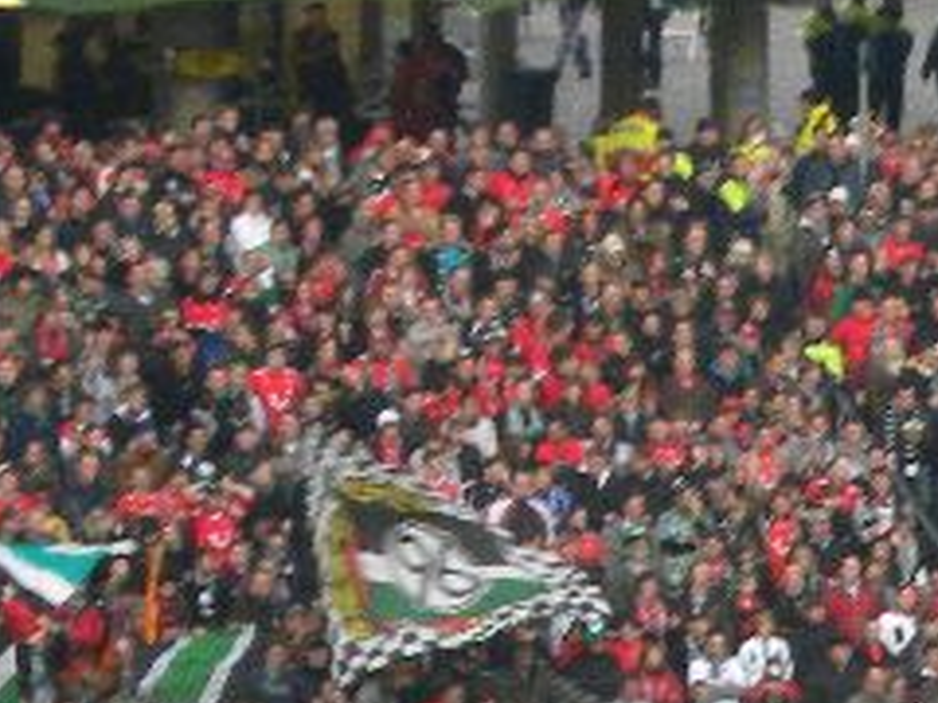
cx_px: 1473
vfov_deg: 1.9
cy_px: 1137
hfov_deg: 2.6
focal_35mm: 766
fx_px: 20757
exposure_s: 1/81.3
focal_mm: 32.7
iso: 192
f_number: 4.5
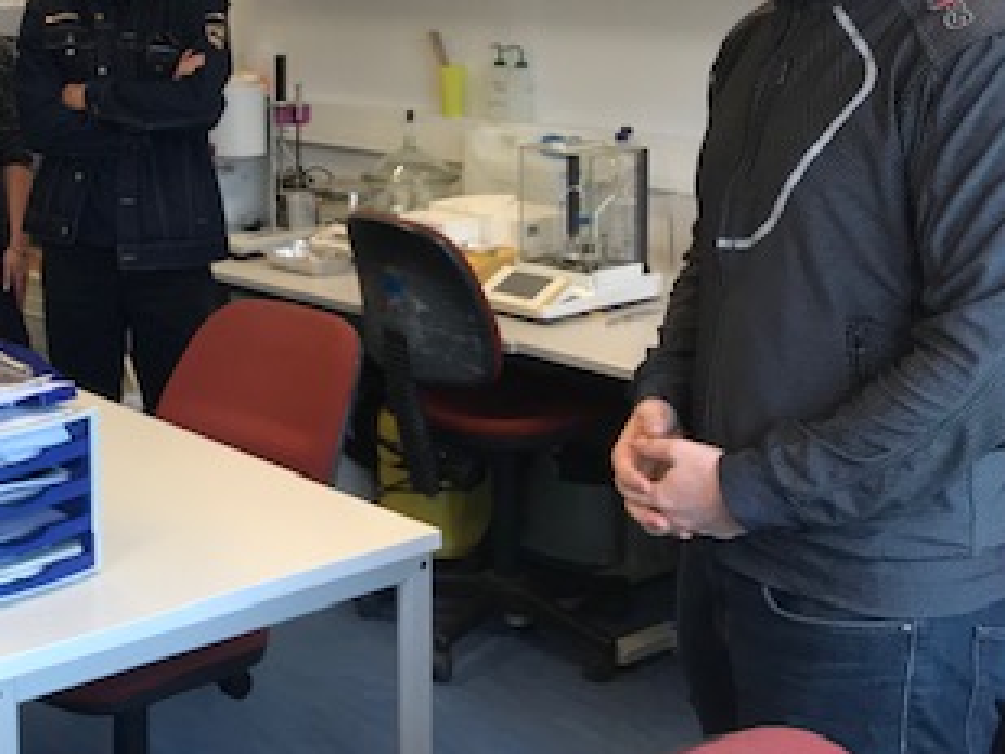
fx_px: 1685
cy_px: 78
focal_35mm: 58
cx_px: 0
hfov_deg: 30.8
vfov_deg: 24.5
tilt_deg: -5.0
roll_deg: +0.2
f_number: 1.8
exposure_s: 1/100
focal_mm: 3.99
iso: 40
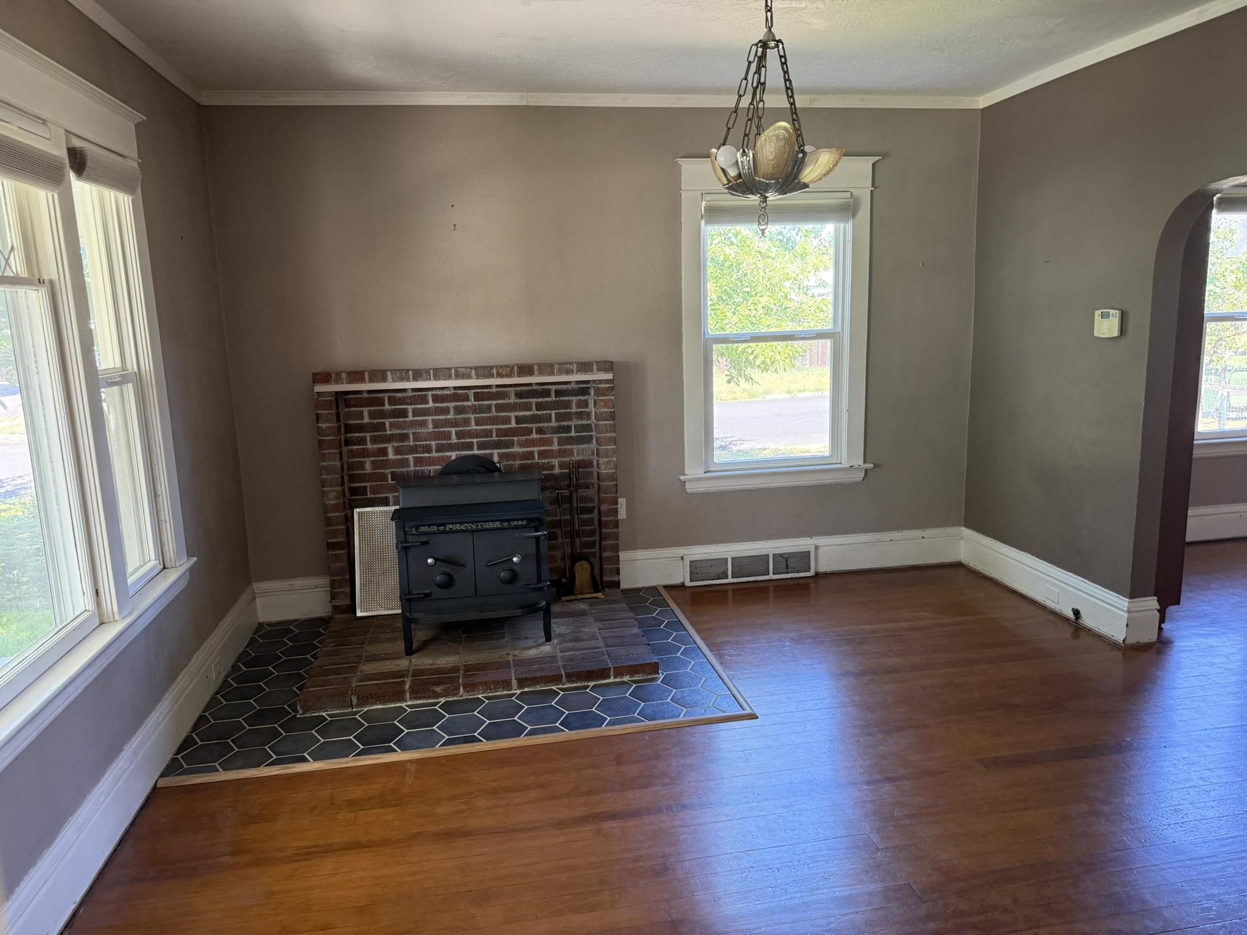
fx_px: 865
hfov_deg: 71.6
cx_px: 624
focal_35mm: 24
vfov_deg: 56.8
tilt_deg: -8.1
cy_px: 468
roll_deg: +0.4
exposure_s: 1/60
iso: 250
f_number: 1.78
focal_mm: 6.76
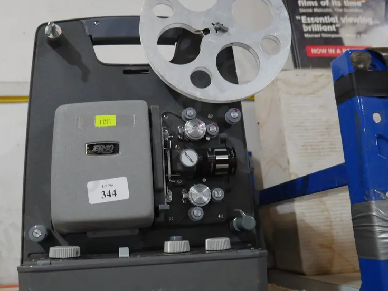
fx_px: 437
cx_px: 171
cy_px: 118
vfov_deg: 36.7
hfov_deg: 47.7
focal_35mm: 39
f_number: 3.5
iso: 640
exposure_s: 1/60
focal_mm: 14
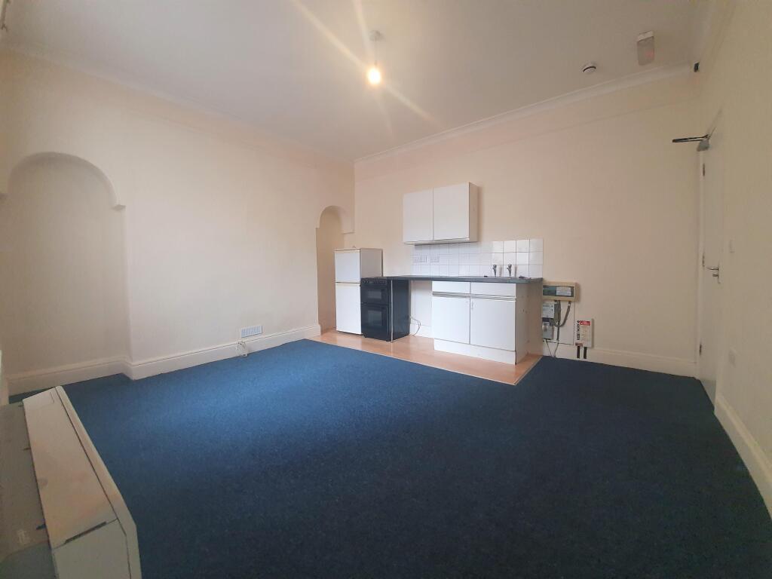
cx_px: 386
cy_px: 290
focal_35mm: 13
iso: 400
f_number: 2.2
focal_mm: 1.8
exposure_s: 1/50
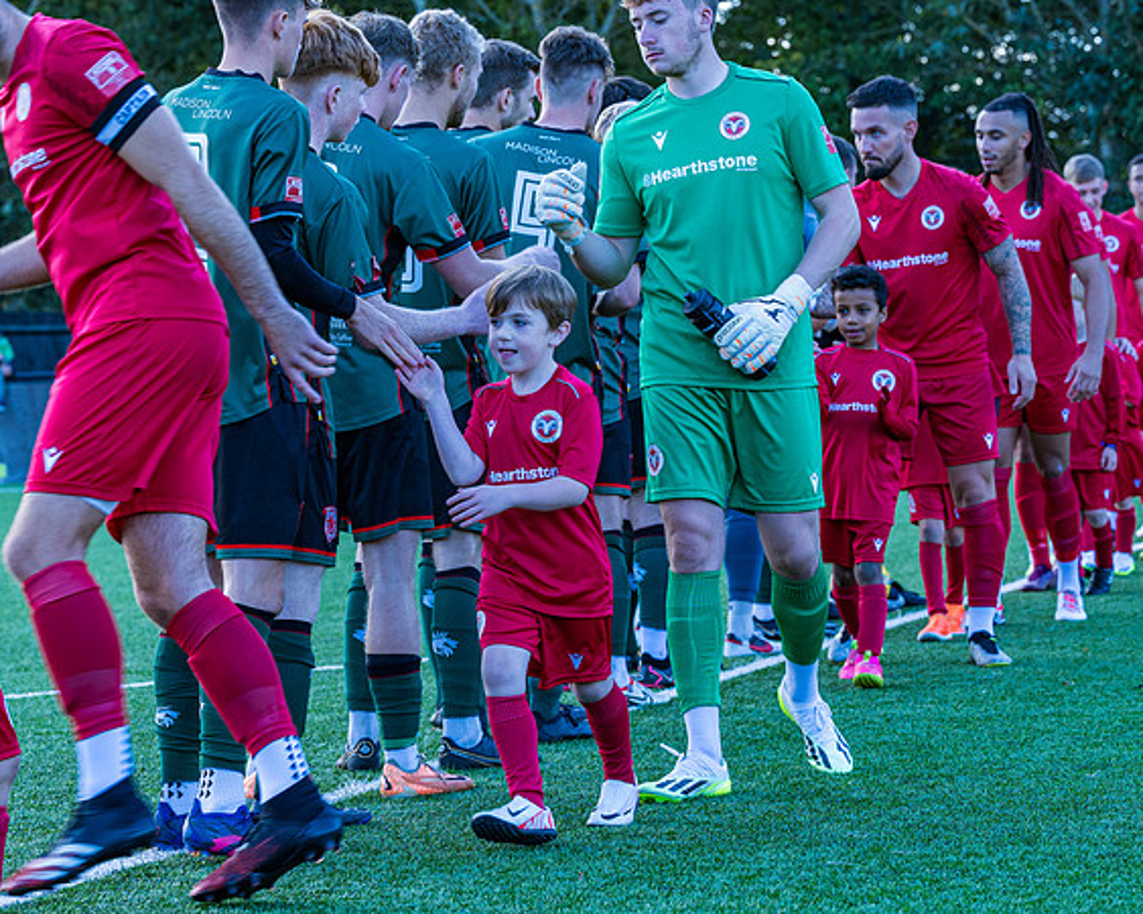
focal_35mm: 136
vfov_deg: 11.3
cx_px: 550
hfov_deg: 14.1
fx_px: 4610
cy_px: 457
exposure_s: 1/200
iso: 200
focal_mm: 81
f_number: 5
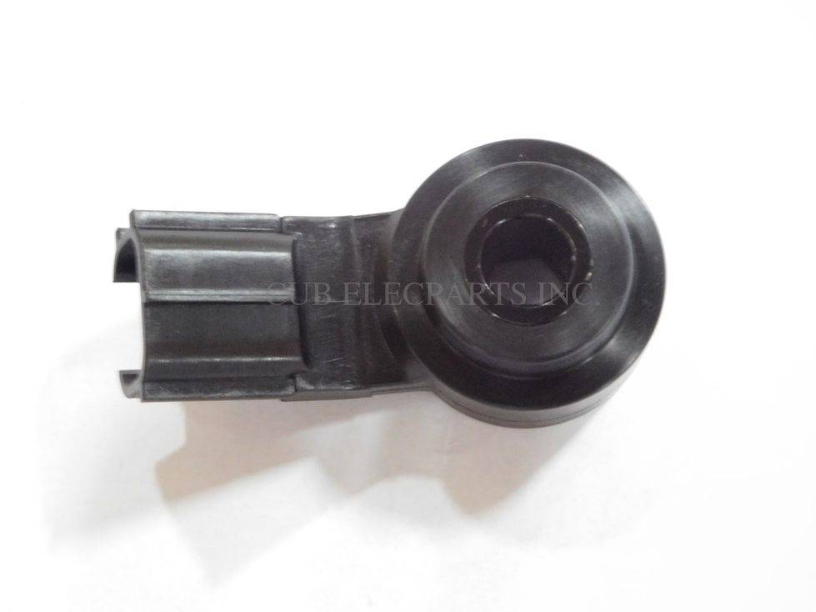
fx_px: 1461
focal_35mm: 62
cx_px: 408
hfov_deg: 31.2
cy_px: 306
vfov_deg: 23.6
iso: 800
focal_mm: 11.1
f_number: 4.4
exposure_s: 1/2.5
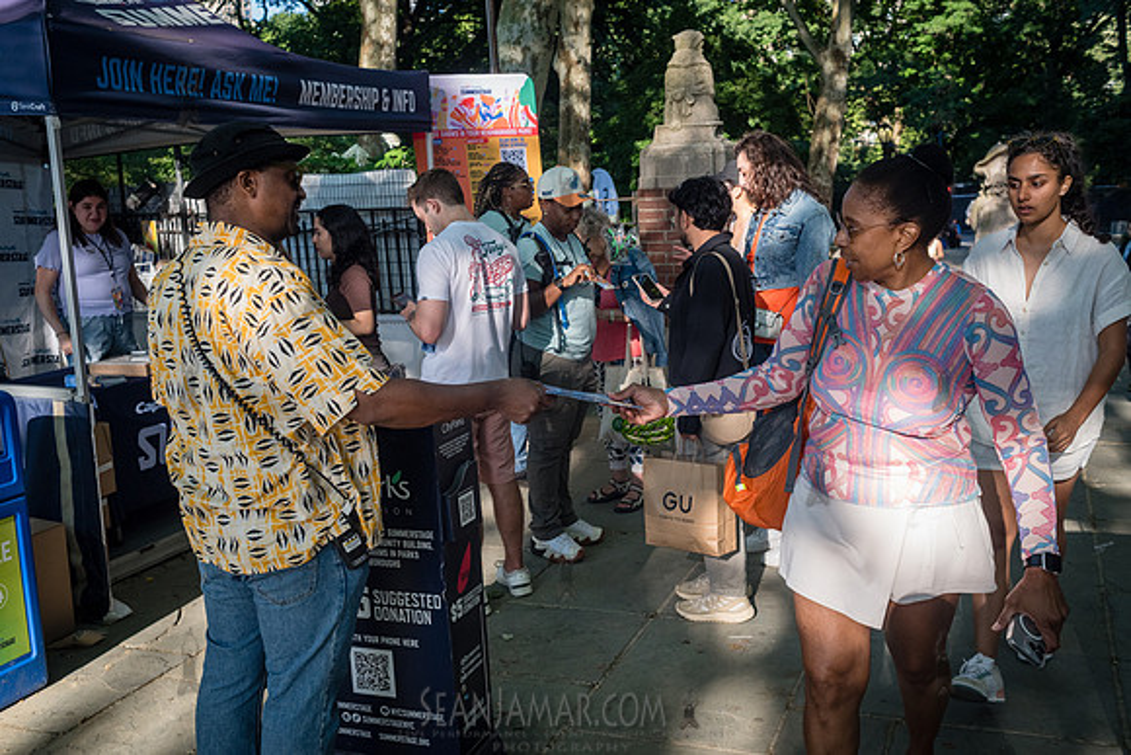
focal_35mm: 35
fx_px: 1100
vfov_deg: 37.9
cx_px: 566
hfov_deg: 54.4
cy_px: 378
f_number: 5.6
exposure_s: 1/1250
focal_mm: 35
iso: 1250
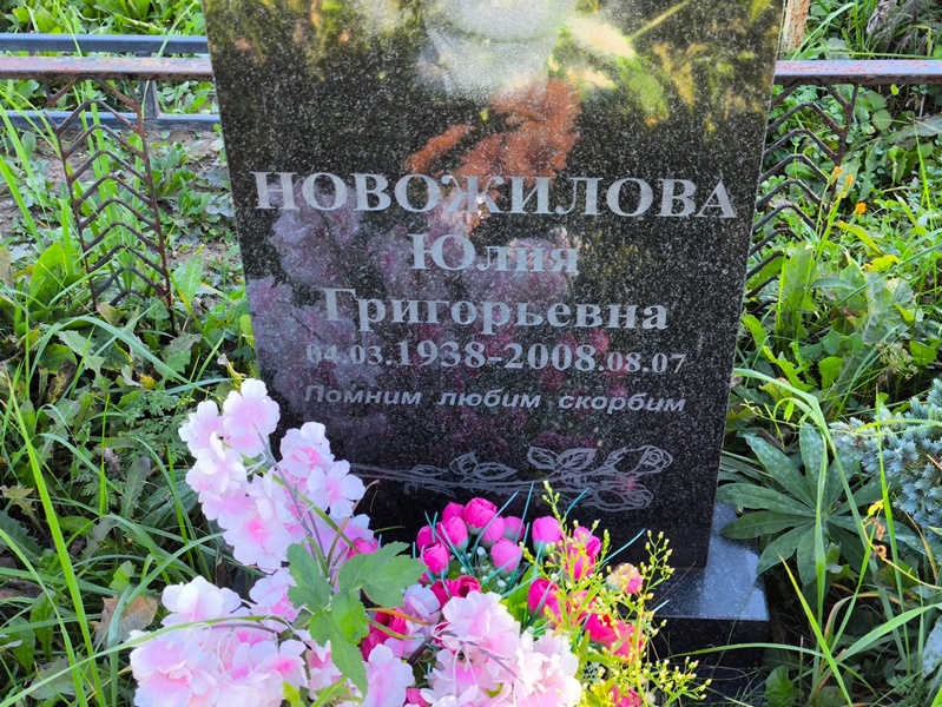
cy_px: 354
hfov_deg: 38.2
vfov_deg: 29.1
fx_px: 1361
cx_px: 471
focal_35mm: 50
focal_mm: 4.71
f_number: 1.7
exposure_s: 1/120
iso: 64
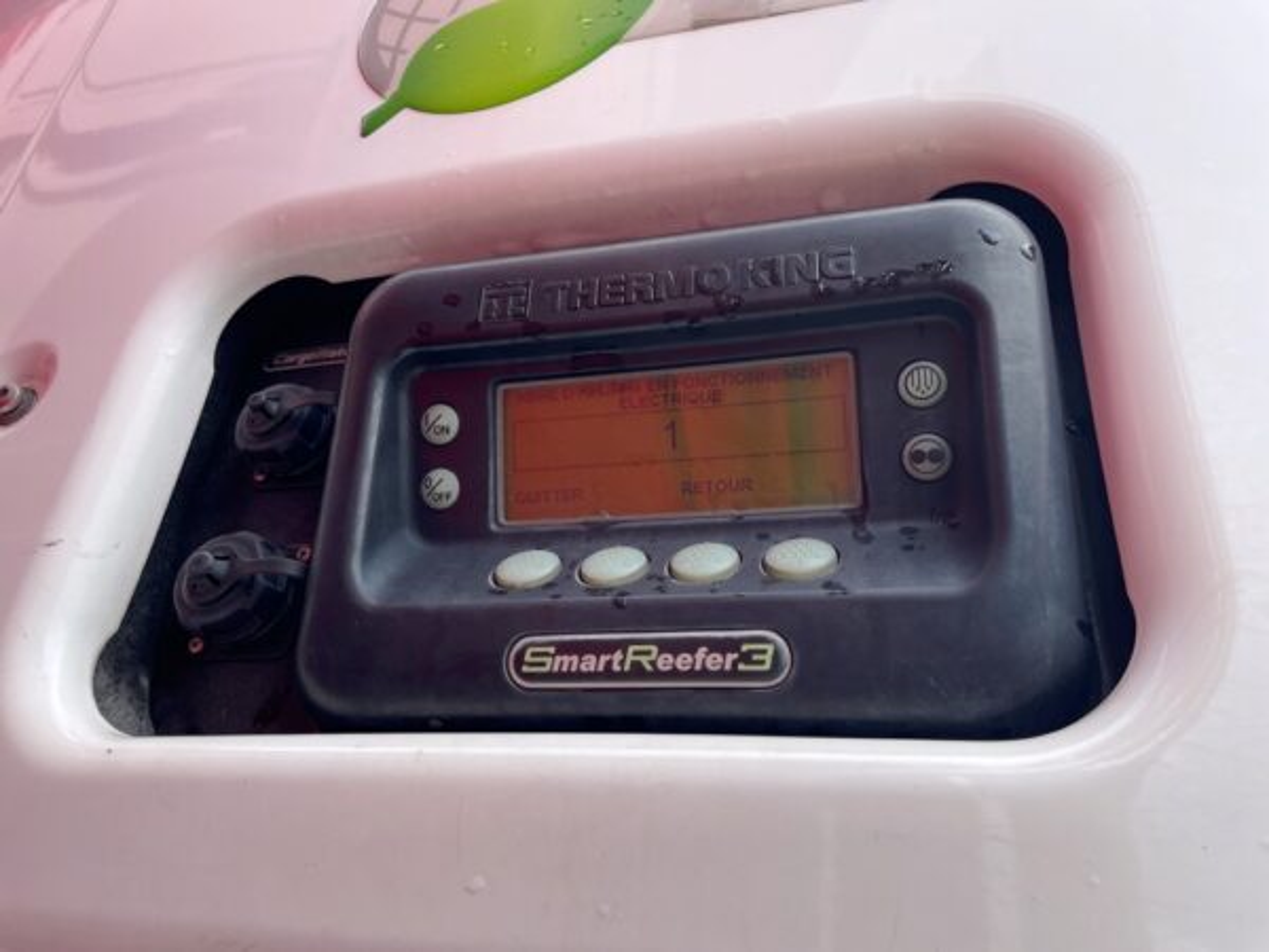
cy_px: 476
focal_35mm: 26
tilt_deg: +29.4
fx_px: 953
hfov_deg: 67.3
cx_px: 634
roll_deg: -4.8
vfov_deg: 53.1
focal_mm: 4.2
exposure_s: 1/720
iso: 32
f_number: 1.6
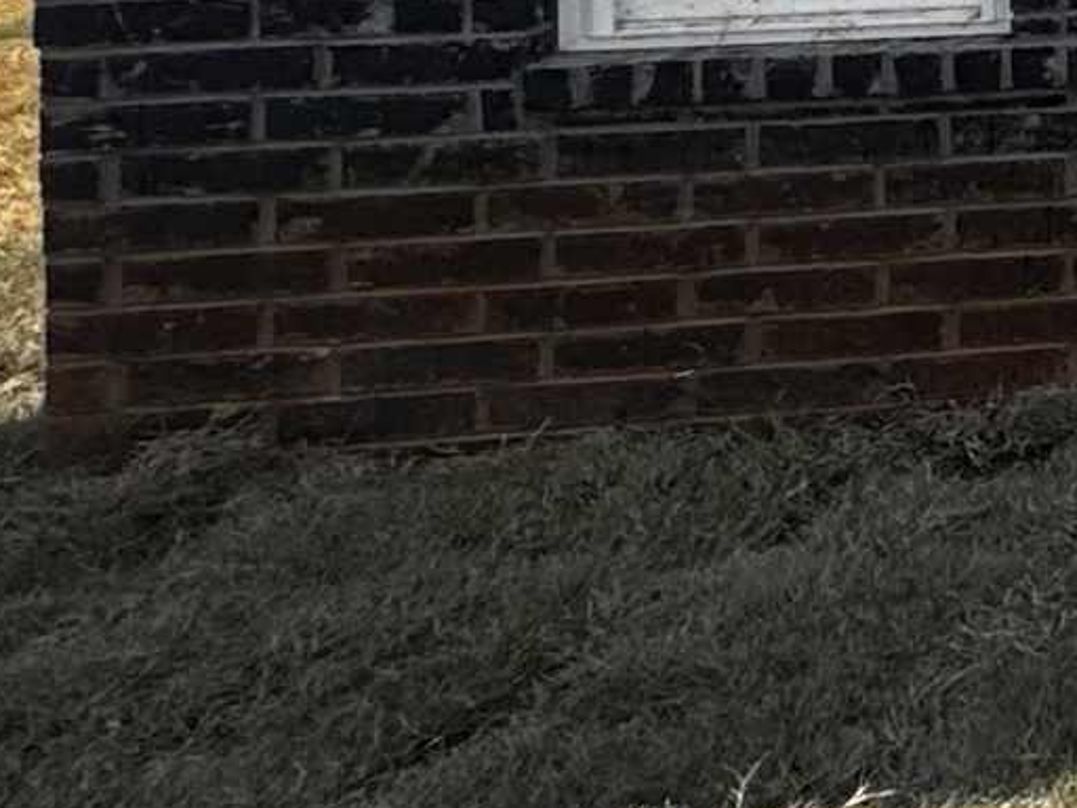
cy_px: -408
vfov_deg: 16.1
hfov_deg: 12.8
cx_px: 2966
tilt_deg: -2.7
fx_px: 2613
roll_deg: -1.3
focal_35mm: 84
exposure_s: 1/889
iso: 50
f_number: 2.2
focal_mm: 2.22
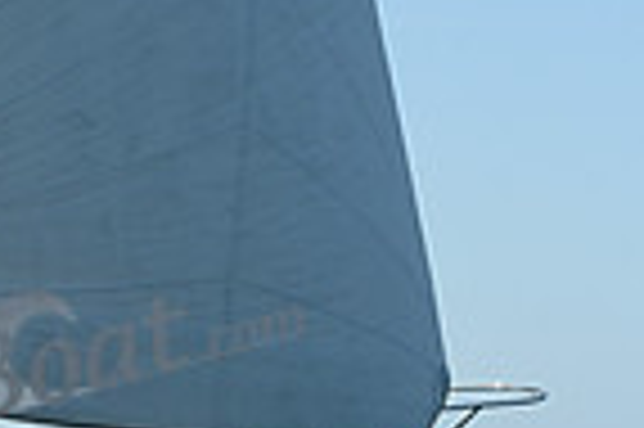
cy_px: 214
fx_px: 5075
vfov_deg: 4.8
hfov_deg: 7.1
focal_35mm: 284
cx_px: -558
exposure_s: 1/1000
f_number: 7.1
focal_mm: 70
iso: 320
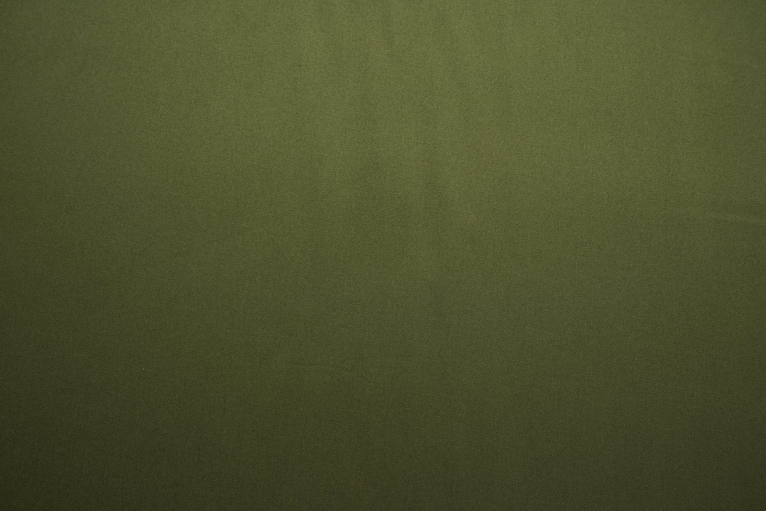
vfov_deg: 43.6
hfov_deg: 61.9
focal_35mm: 30
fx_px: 638
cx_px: 383
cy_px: 256
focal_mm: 30
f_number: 8
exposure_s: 1/30
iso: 500
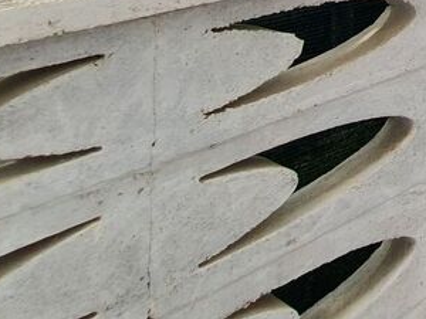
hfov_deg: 22.9
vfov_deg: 21.1
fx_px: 640
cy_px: -221
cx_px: 744
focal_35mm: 52
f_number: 2.2
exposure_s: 1/495
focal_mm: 1.8
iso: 50
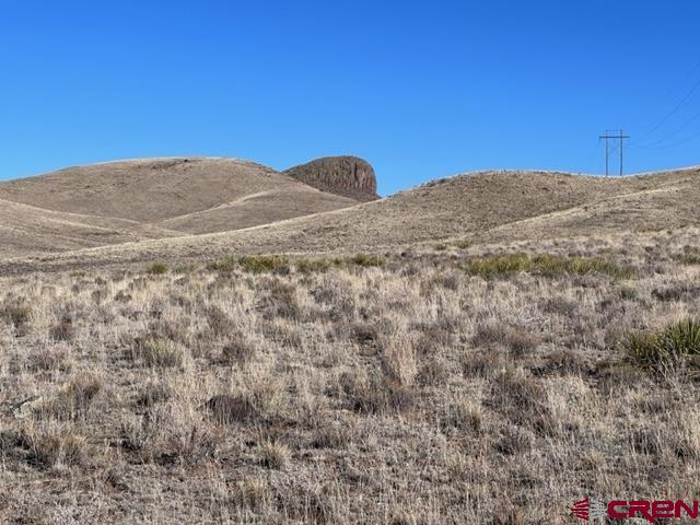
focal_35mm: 77
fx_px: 1557
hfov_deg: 25.3
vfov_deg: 19.1
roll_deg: +0.2
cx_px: 350
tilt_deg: -0.2
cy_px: 262
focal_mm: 9
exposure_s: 1/1143
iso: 32
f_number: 2.8
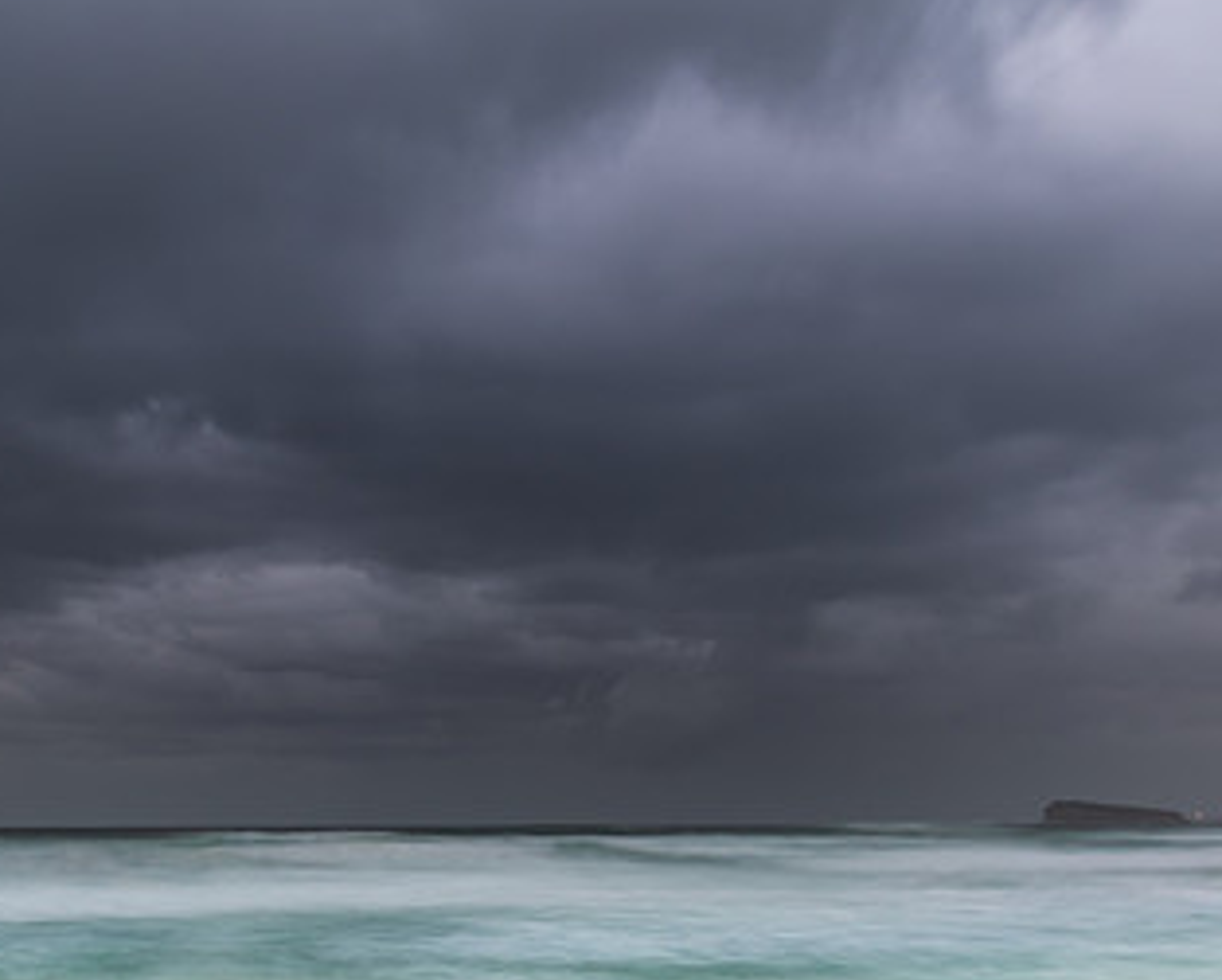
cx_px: 449
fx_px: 1557
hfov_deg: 42.5
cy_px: 709
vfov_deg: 34.4
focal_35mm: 43
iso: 160
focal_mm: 24
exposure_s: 6
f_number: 8
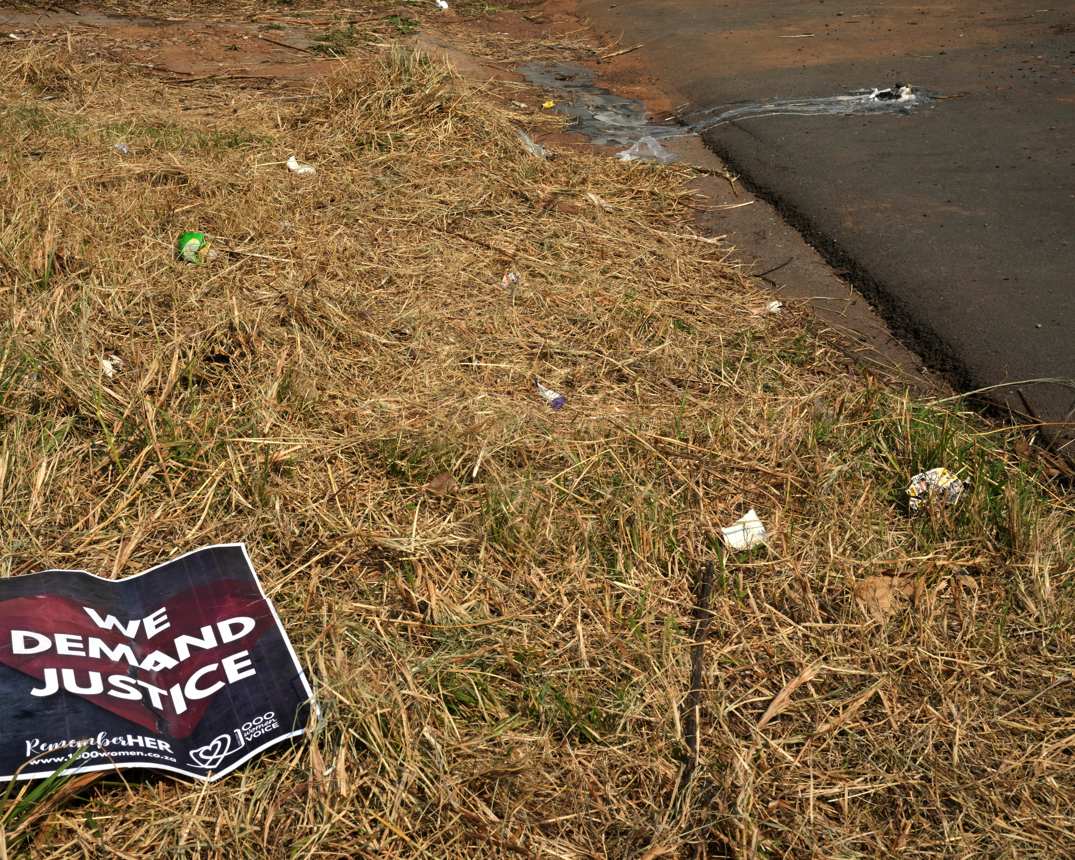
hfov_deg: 38.7
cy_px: 427
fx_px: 1527
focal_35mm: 48
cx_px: 480
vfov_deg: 31.5
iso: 320
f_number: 22
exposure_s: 1/160
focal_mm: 42
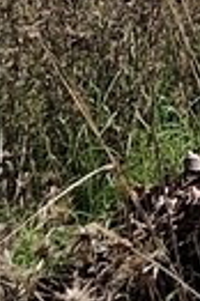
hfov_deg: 5.6
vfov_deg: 8.0
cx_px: 713
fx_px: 1830
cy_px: -613
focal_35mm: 219
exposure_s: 1/2976
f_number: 1.8
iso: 50
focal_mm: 5.4
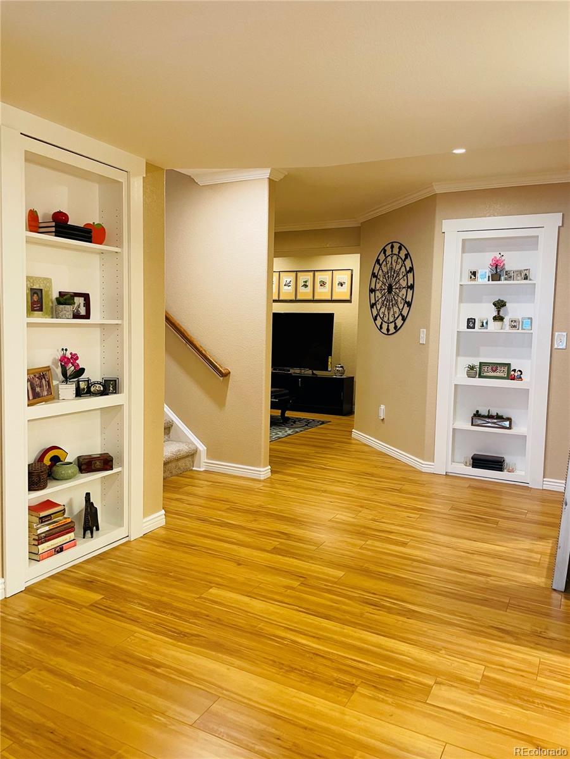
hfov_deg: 53.1
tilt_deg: -5.2
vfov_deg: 67.3
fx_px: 571
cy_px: 380
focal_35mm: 26
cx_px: 285
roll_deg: -1.5
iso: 160
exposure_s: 1/60
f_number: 1.6
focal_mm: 4.2
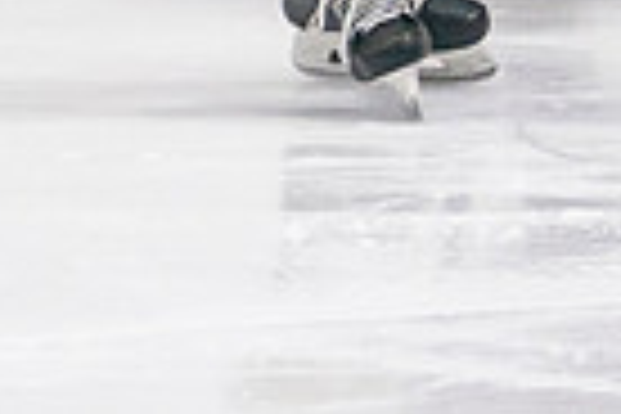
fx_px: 20008
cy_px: -180
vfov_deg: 1.2
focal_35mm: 1160
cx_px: 198
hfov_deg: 1.8
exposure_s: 1/640
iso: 640
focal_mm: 100
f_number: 2.8
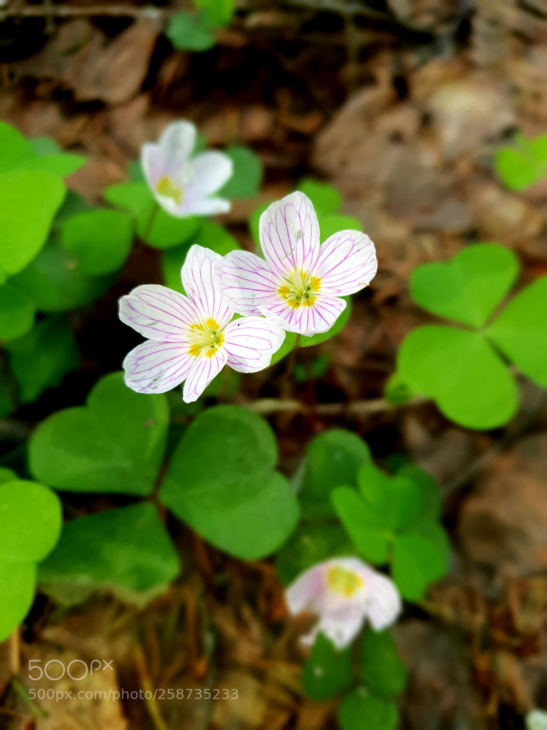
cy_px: 365
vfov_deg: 67.3
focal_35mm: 26
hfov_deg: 53.1
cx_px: 274
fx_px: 548
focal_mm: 4.3
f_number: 1.5
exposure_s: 1/50
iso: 64
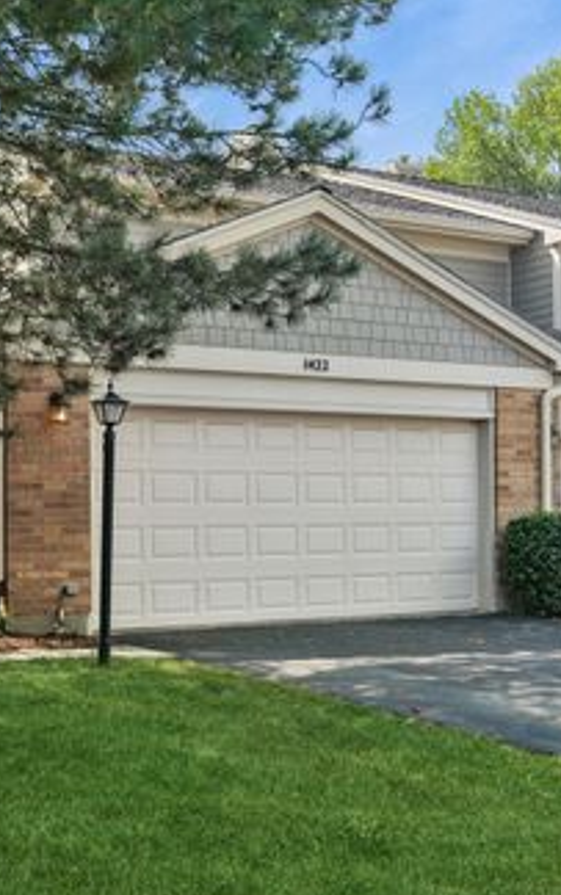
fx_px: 1074
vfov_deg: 45.2
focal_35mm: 44
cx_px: 116
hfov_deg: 28.7
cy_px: 457
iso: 200
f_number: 8
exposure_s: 1/160
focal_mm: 19
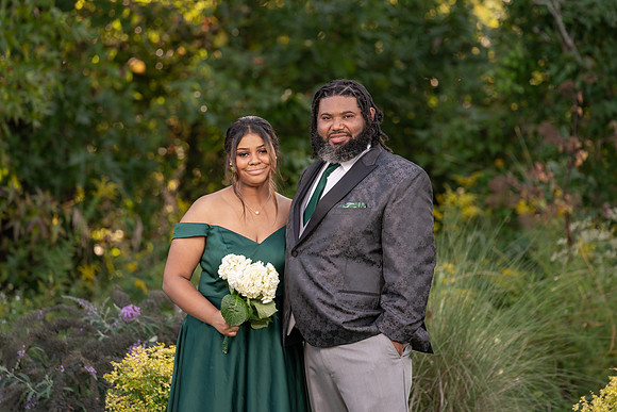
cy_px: 190
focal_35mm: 214
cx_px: 316
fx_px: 3661
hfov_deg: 9.6
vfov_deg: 6.4
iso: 100
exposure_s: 1/200
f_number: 4
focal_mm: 198
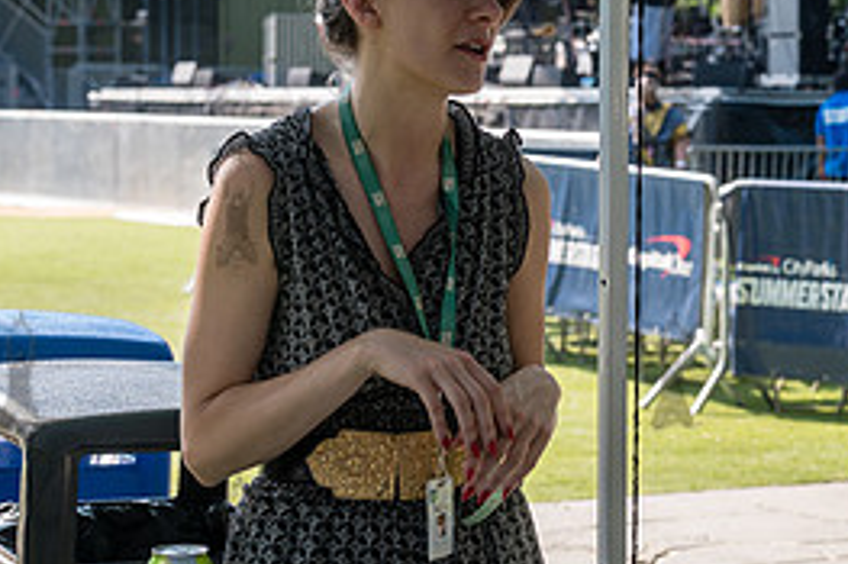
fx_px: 2825
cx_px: 614
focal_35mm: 120
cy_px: 356
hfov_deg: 17.0
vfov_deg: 11.4
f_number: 4.5
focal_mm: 49
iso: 160
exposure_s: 1/250
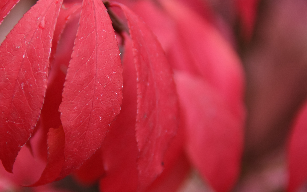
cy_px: 110
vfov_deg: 2.7
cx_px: 111
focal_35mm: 481
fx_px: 4024
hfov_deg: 4.4
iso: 720
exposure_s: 1/200
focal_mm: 220
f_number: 5.6
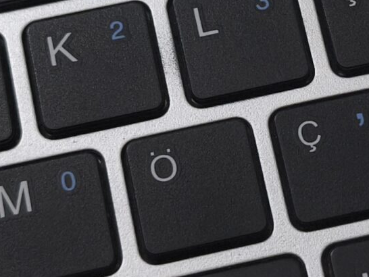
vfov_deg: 9.0
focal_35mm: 164
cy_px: -2
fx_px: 1749
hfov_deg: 12.0
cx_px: 289
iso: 400
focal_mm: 6.57
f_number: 1.6
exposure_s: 1/50
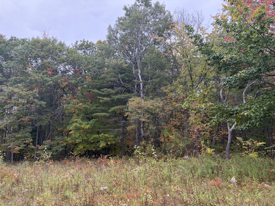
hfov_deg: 67.3
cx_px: 138
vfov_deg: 53.1
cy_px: 103
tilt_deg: +10.0
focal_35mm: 26
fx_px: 207
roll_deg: +0.3
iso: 125
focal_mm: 5.96
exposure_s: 1/76
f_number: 1.6
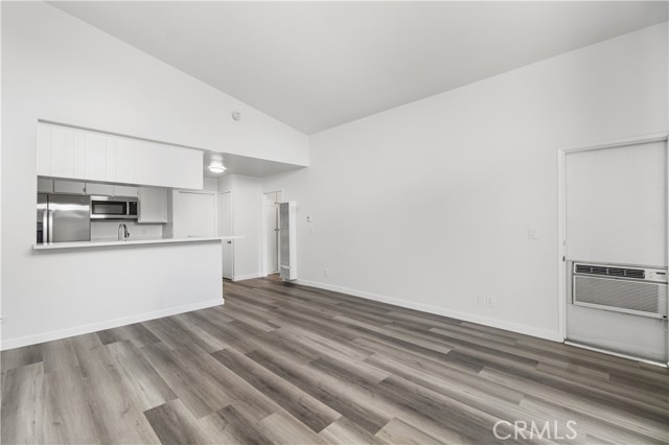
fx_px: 279
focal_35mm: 15
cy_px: 222
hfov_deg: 100.4
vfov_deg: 77.3
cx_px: 334
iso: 320
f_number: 7.1
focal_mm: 10
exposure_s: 1/15
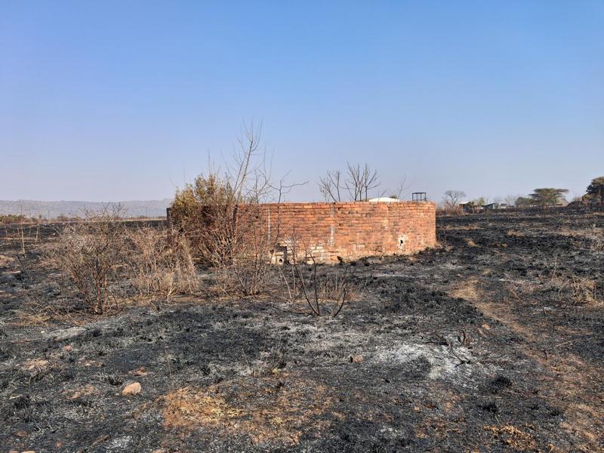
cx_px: 302
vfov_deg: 51.4
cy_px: 226
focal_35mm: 27
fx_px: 471
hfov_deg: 65.3
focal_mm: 4
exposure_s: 1/403
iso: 20
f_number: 1.8
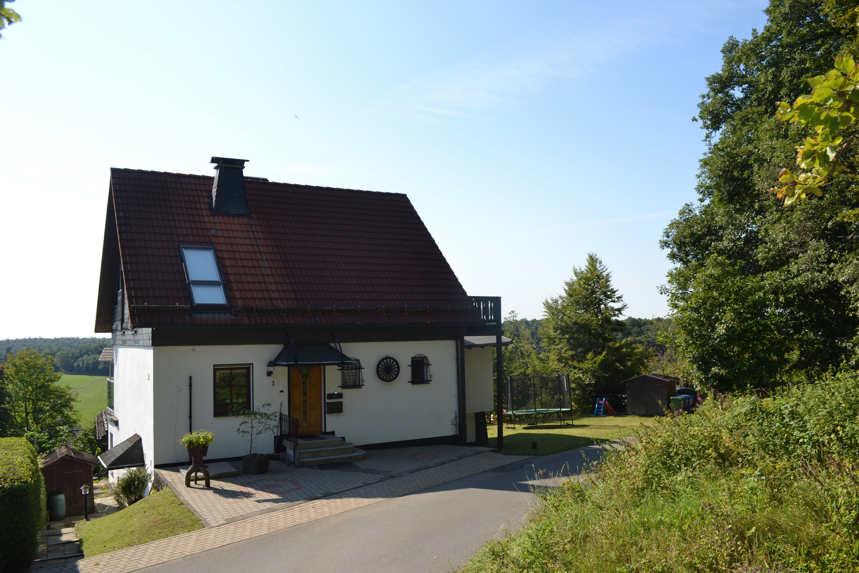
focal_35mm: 27
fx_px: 644
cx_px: 430
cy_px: 286
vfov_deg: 47.9
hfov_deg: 67.4
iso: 100
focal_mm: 18
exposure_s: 1/200
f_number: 8
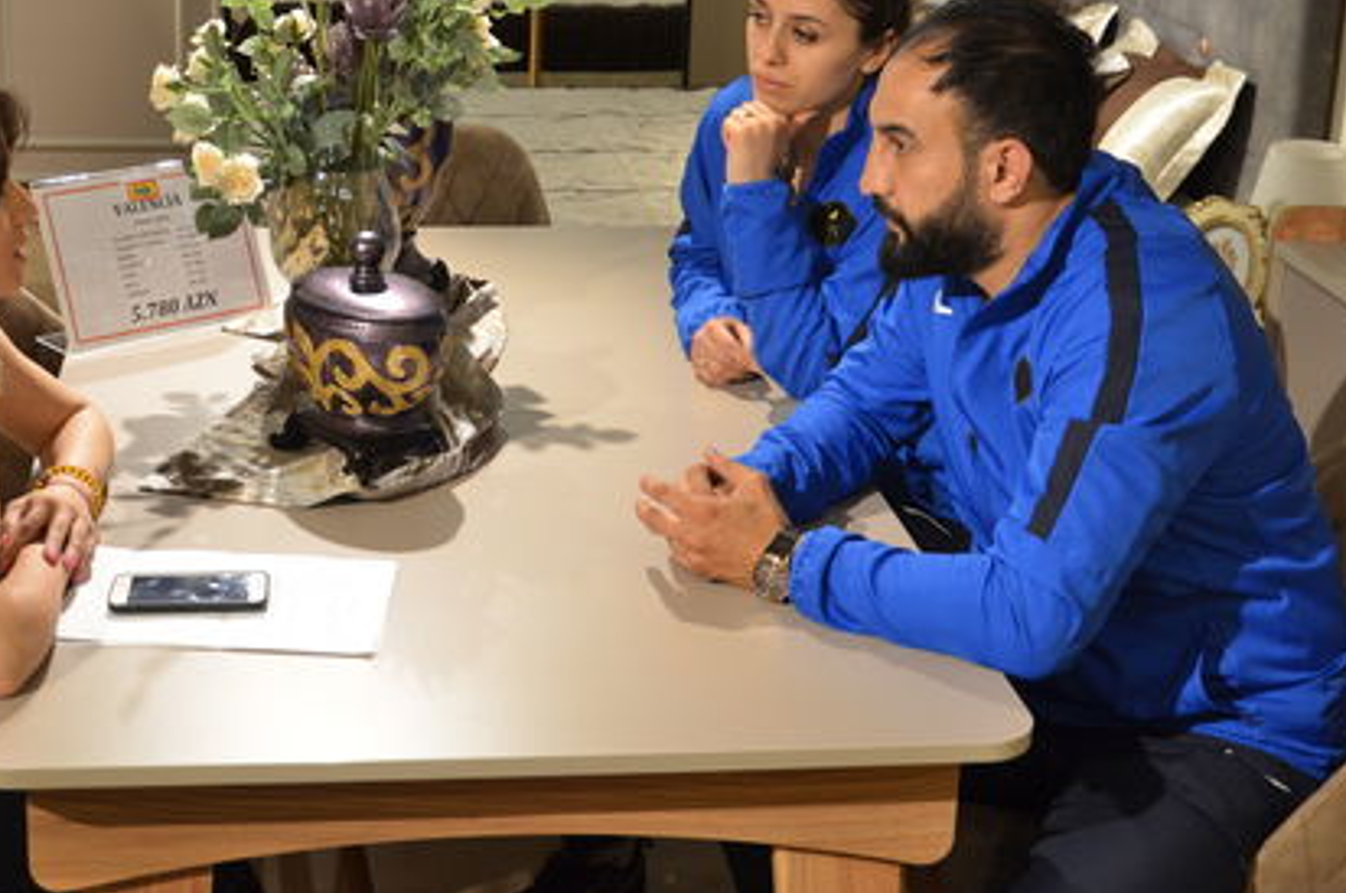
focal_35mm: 60
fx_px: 2240
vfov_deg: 22.4
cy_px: 269
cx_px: 557
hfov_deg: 33.4
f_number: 4
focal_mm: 28
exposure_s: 1/60
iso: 560
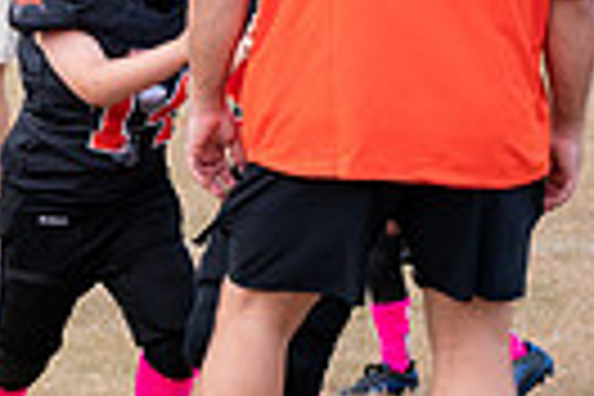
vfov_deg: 4.7
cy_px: 40
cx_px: -144
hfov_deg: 6.9
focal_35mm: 295
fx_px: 4867
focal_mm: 67
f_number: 4
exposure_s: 1/640
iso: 640
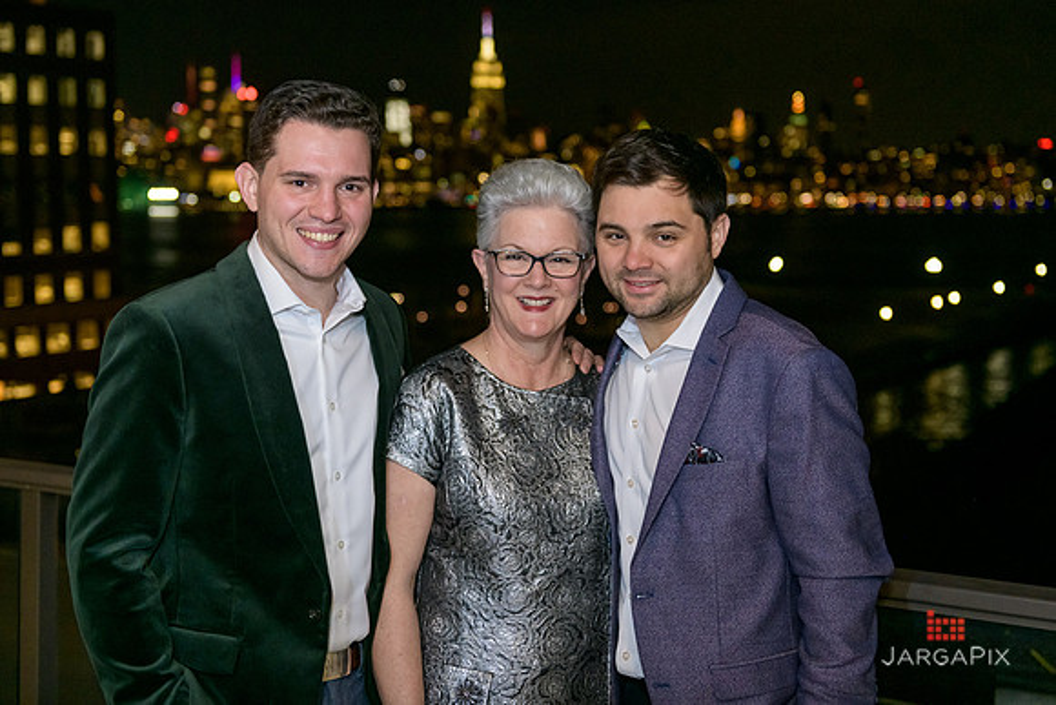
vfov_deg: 26.0
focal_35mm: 52
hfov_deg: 38.3
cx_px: 543
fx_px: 1522
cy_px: 299
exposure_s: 1/125
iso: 1600
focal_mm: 45
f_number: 3.2
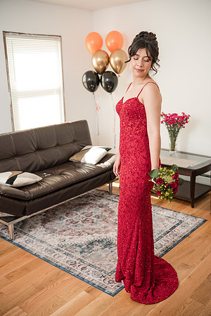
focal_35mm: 38
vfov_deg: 50.7
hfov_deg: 35.1
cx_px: 106
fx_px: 334
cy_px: 158
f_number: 3.2
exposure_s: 1/250
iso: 1000
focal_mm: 38
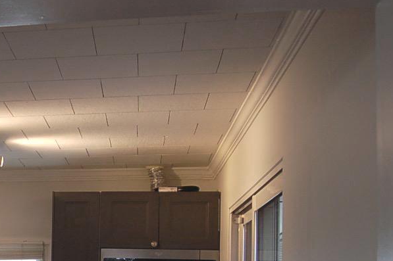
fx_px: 742
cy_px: 262
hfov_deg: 26.5
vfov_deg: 19.4
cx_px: -72
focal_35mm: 68
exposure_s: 1/60
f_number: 4
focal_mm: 18
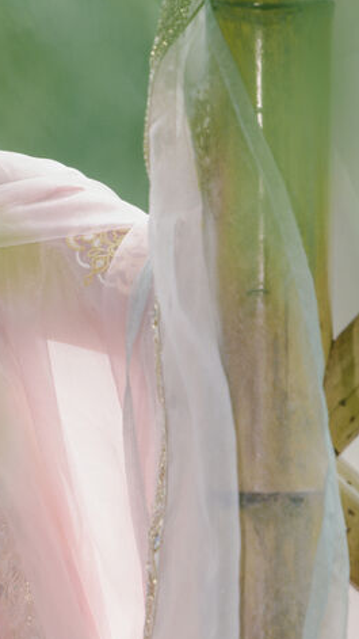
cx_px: -171
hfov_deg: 1.7
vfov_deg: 3.1
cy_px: 446
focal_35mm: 704
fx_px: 11912
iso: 100
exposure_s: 1/200
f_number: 2.8
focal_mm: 177
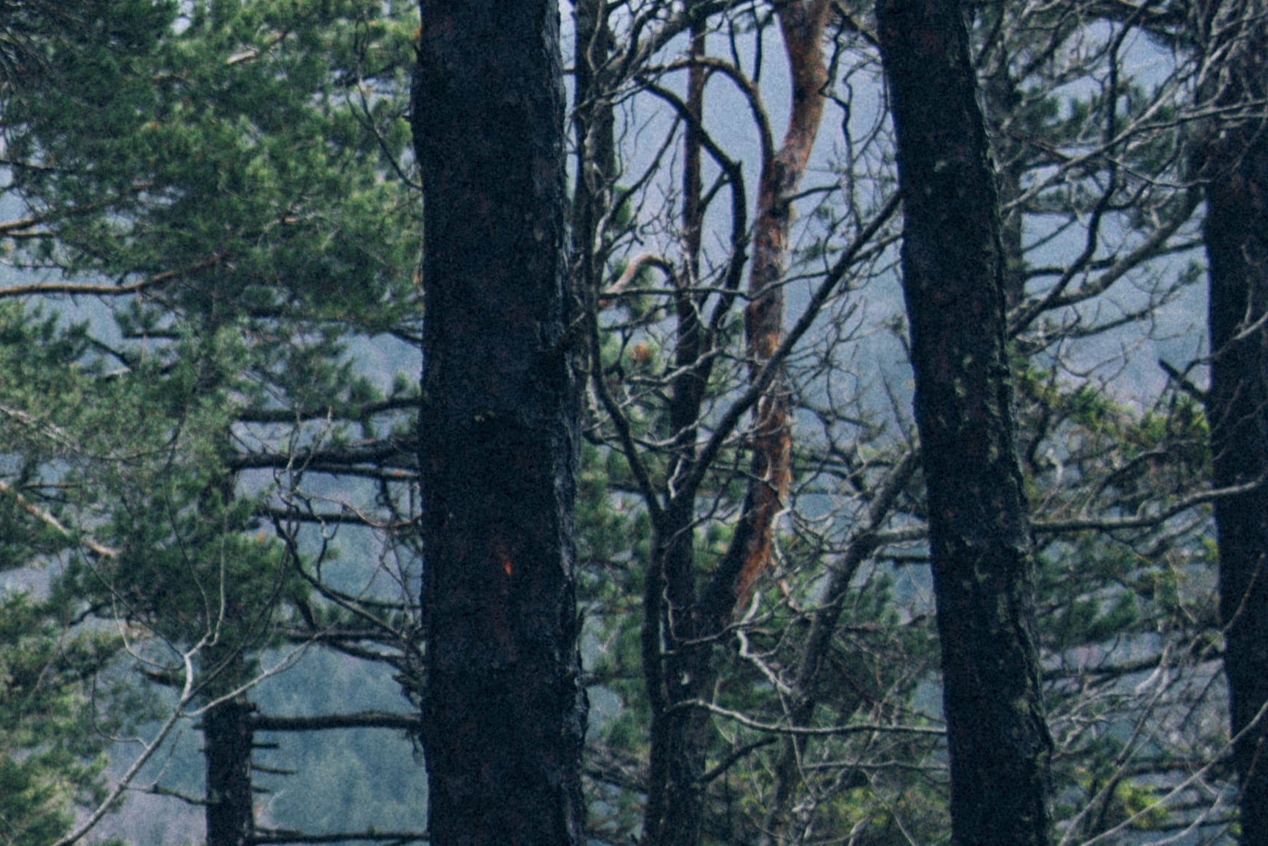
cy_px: 1049
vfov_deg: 9.3
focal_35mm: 145
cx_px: -672
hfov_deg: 13.3
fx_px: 5109
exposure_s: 1/15
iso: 50
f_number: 4
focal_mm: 34
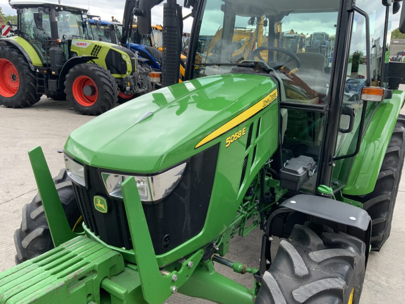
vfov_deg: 48.2
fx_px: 339
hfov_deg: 61.7
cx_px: 202
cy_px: 152
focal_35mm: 29
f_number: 1.8
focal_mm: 3
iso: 16
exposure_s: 1/215
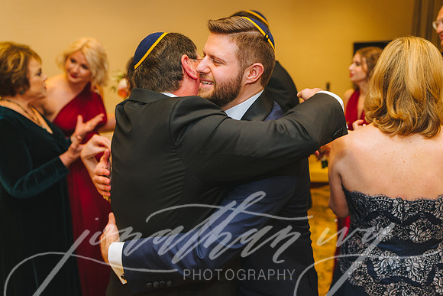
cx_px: 222
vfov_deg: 37.9
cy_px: 148
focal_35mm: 35
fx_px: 431
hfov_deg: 54.4
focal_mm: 35
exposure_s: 1/160
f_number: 2.5
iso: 800
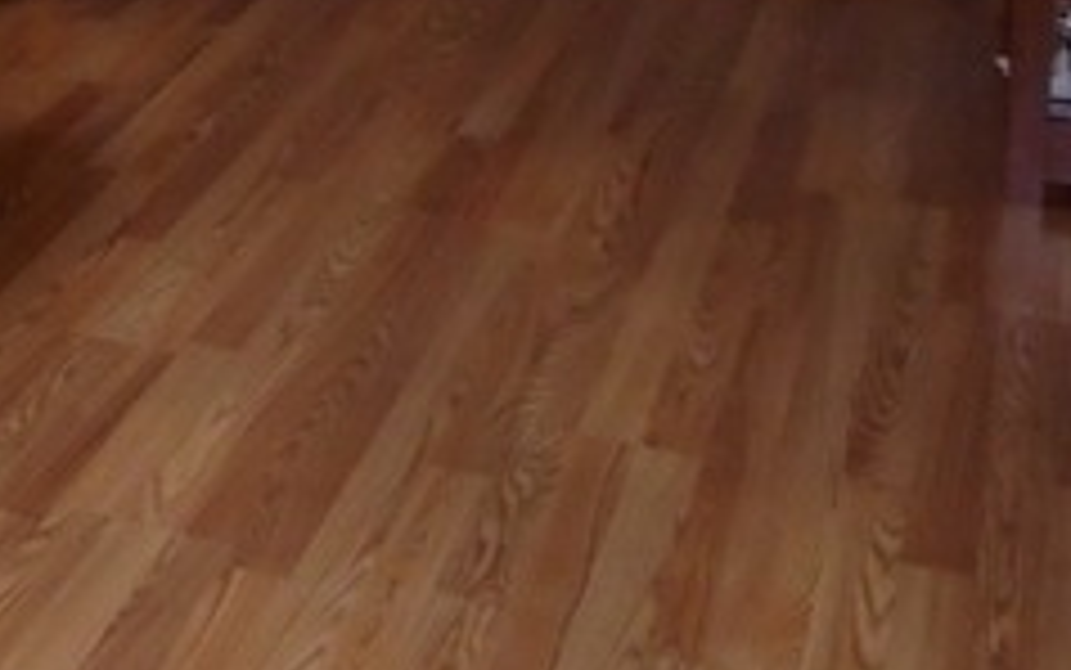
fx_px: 2161
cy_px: -283
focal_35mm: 74
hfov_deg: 25.5
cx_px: -148
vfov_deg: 16.3
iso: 400
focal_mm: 4.6
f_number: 3.2
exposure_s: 1/30
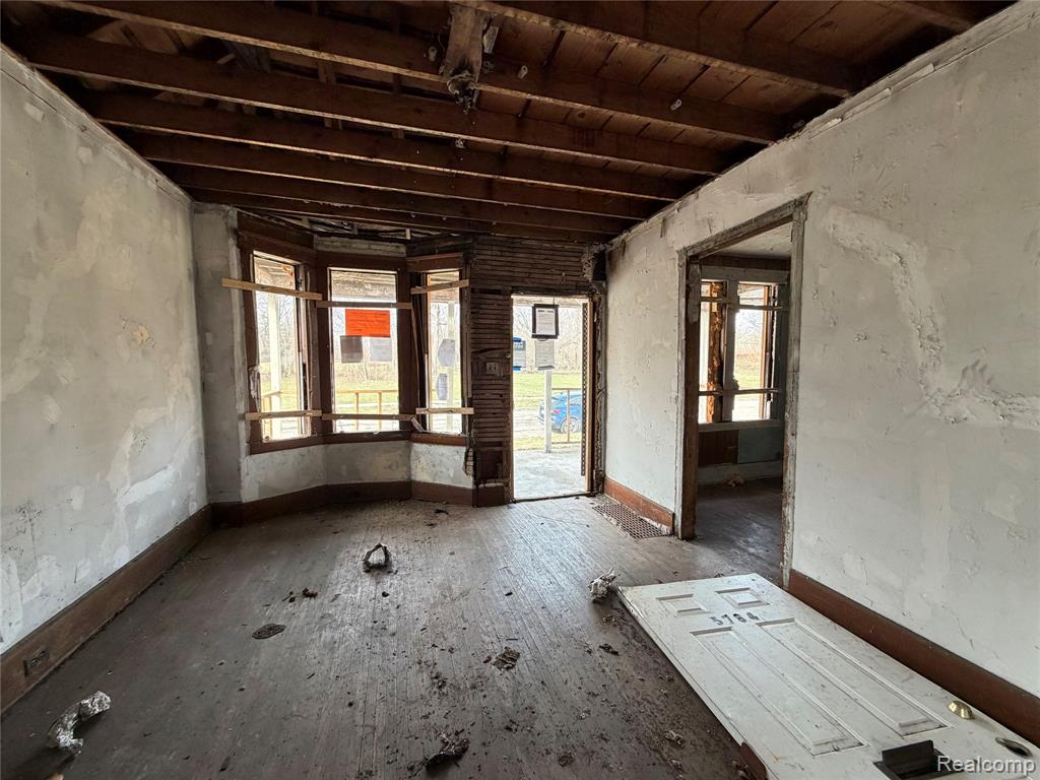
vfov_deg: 85.7
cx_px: 520
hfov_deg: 102.1
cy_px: 390
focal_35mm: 14
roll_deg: -0.5
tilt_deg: -4.5
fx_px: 421
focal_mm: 2.22
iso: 200
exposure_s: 1/121
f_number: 2.2
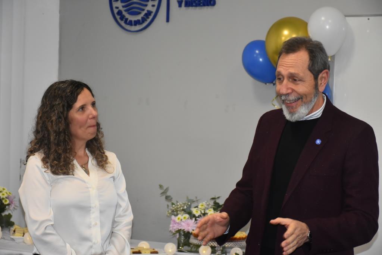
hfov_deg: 20.6
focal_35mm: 99
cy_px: 128
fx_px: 1051
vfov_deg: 13.8
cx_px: 191
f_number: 5.6
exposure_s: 1/100
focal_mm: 66
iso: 1600
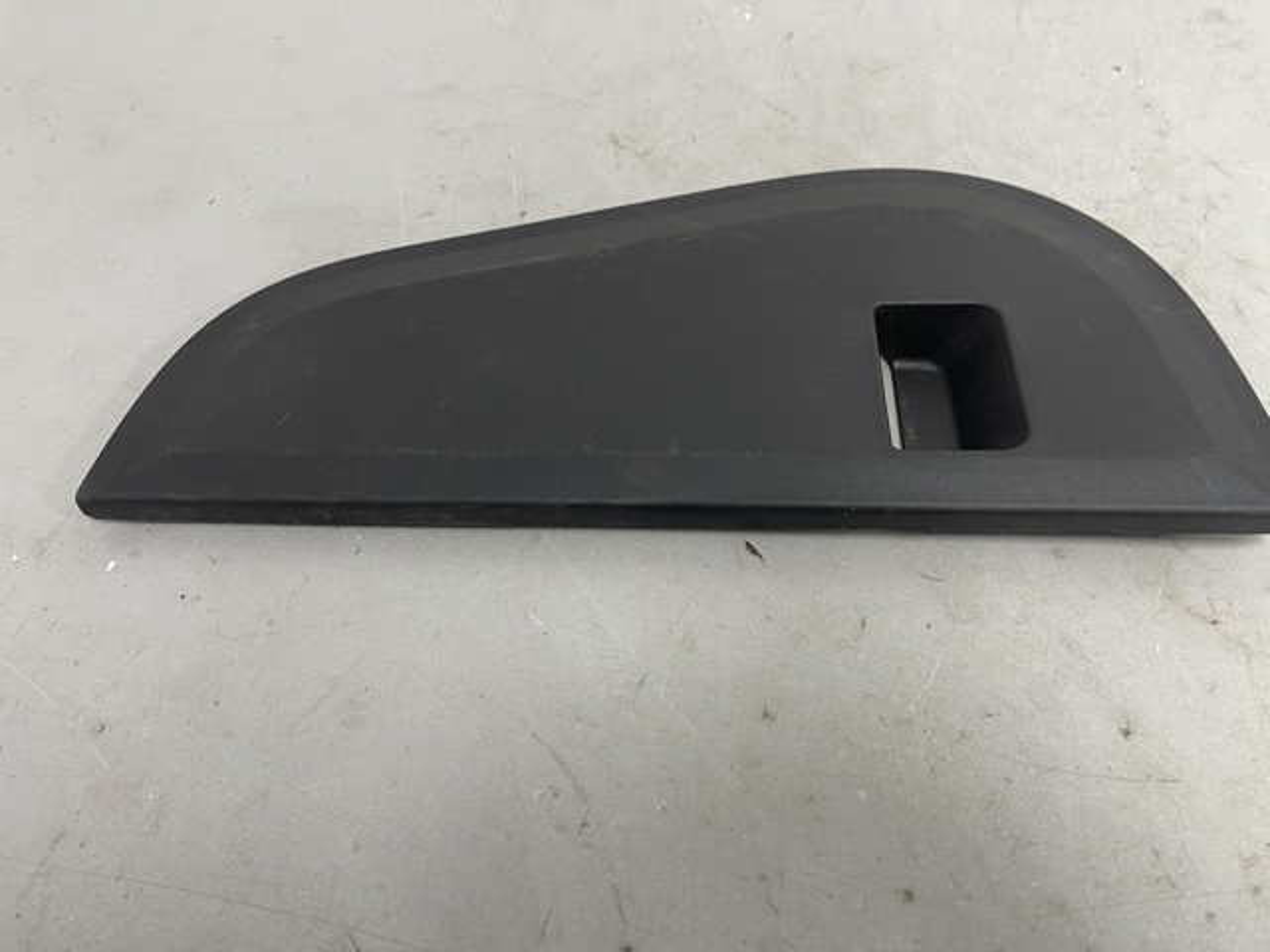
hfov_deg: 69.4
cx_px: 635
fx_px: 917
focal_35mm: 25
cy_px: 476
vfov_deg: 54.9
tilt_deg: -51.5
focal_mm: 5.1
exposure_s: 1/50
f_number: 1.6
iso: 125
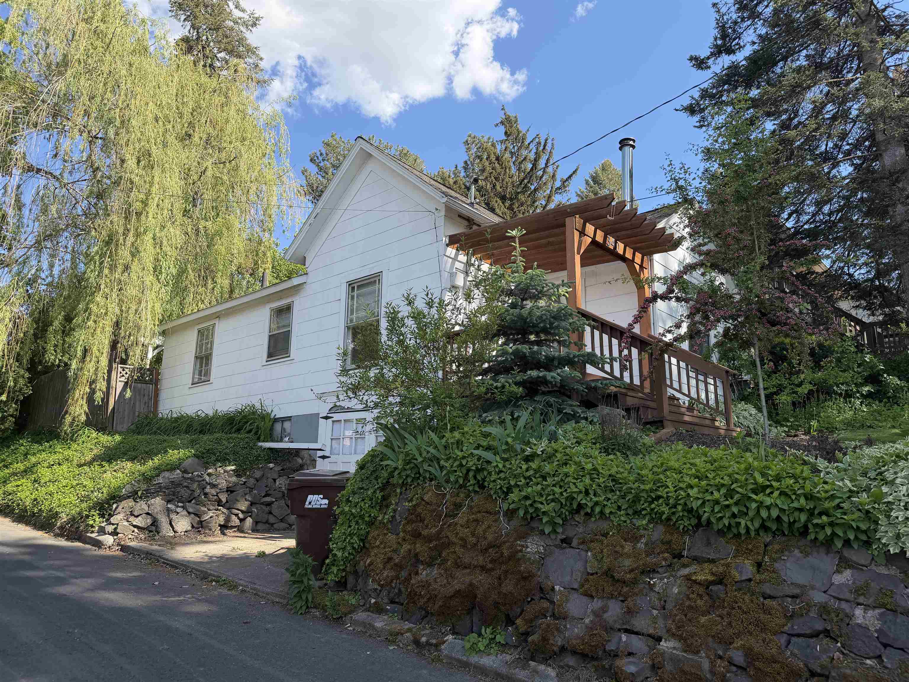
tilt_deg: +11.6
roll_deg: -1.7
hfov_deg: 71.6
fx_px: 630
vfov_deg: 56.8
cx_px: 454
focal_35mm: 24
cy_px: 341
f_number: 1.78
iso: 100
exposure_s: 1/2110
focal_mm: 6.76
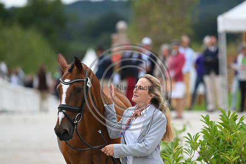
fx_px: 2597
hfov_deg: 5.4
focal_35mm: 380
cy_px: 82
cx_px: 123
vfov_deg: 3.6
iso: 500
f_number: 5.6
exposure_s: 1/1250
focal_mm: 380
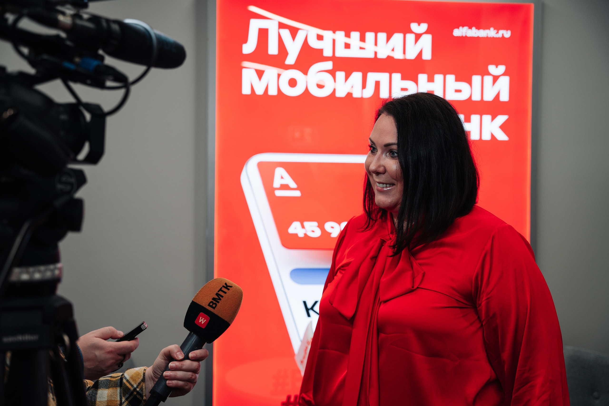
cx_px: 304
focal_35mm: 47
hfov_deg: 41.7
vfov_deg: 28.5
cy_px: 203
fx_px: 798
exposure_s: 1/125
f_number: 3.5
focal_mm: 47.2
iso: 200
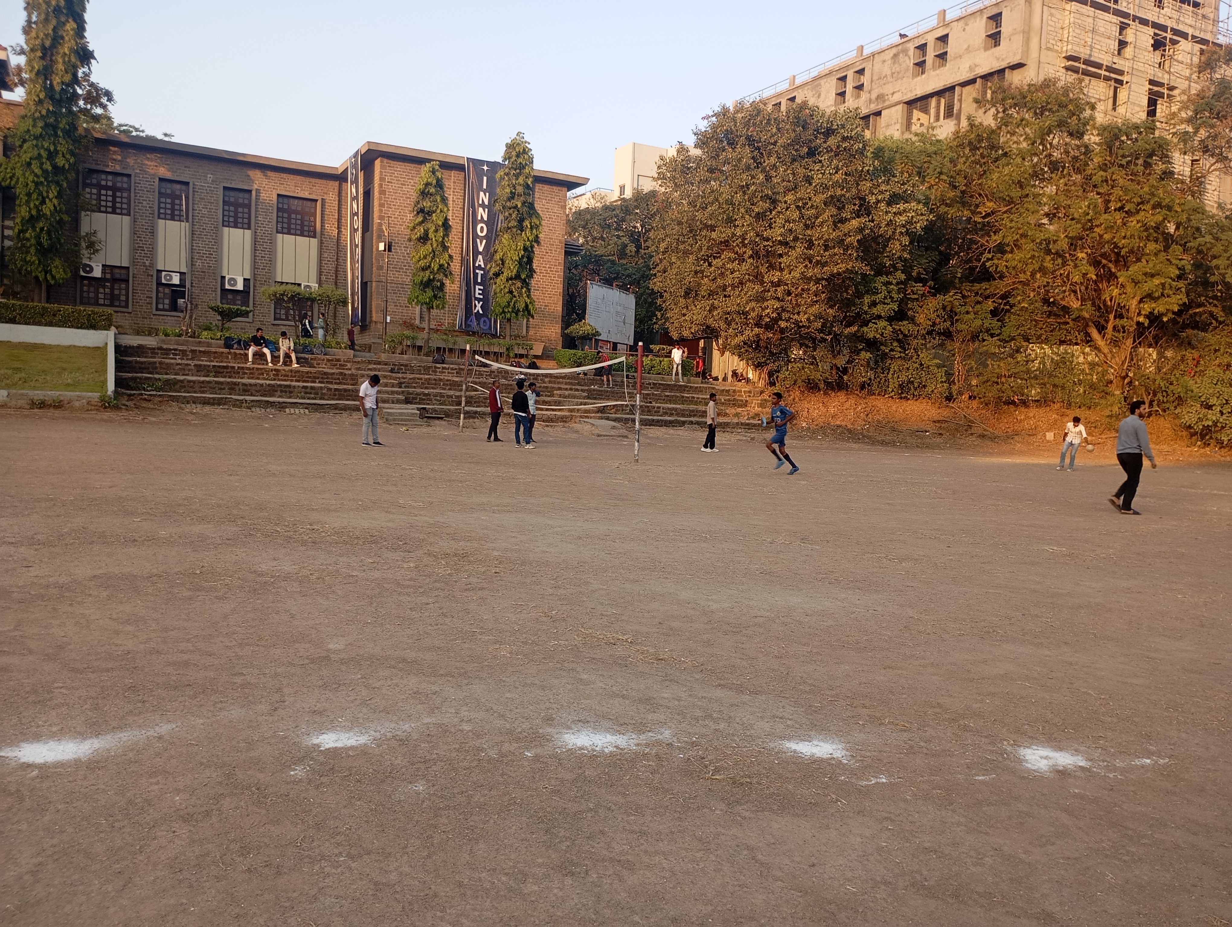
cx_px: 616
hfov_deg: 63.4
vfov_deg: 49.9
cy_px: 464
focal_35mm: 28
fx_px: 998
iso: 101
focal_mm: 4.27
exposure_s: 1/107
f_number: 1.8
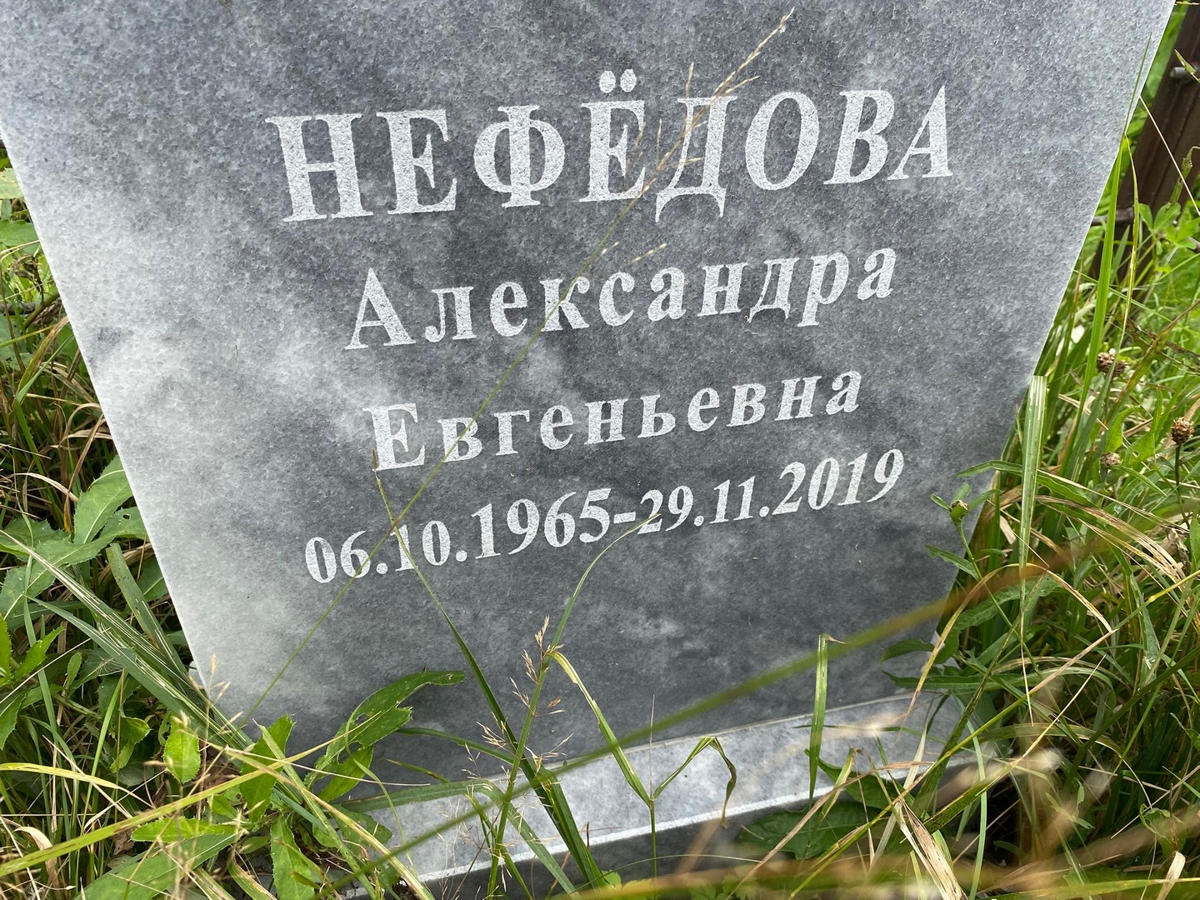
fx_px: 901
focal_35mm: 26
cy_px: 450
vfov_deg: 53.1
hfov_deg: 67.3
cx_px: 600
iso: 32
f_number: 1.8
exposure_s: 1/767
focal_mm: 4.25
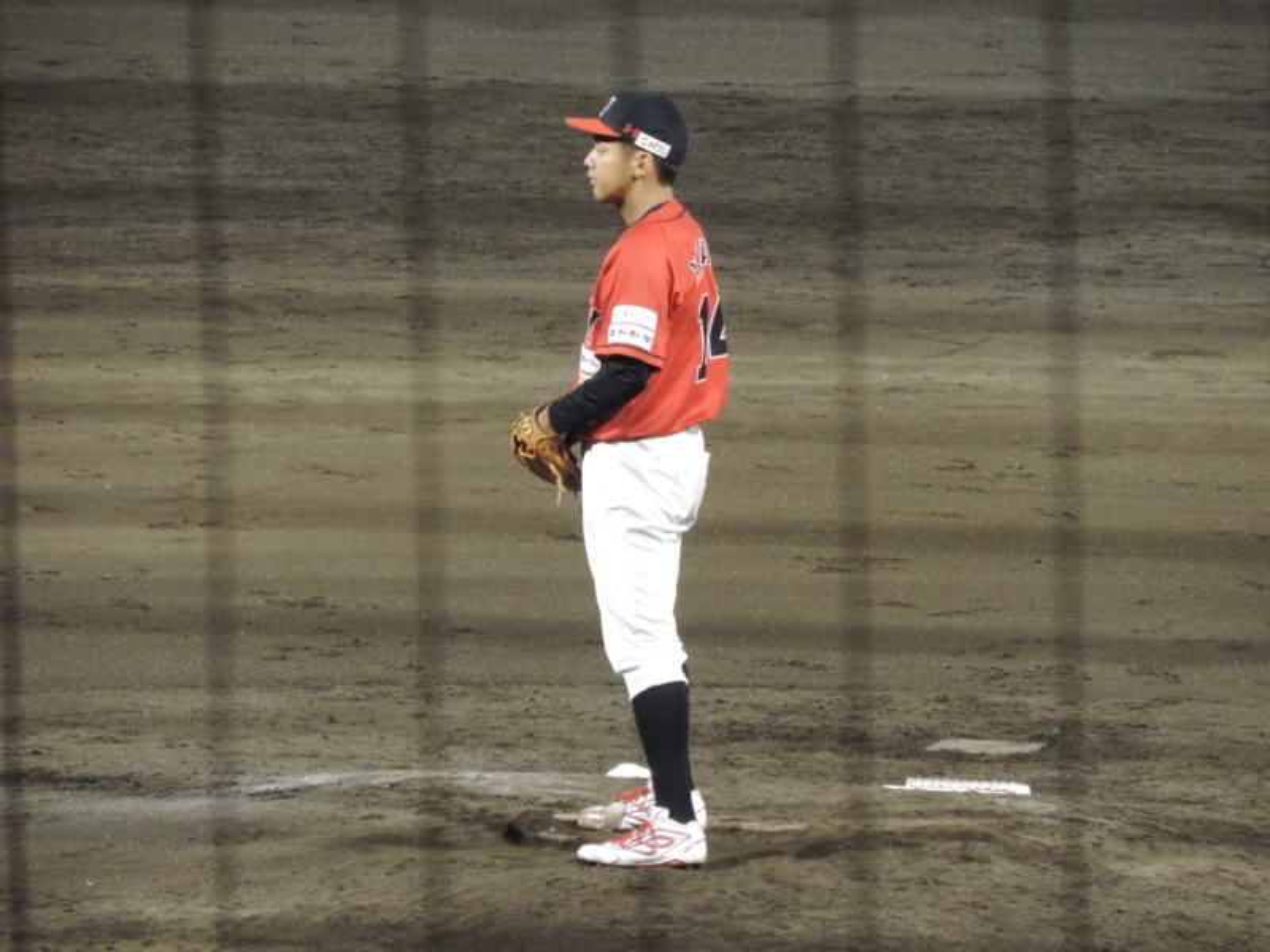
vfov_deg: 2.7
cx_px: 635
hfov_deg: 3.6
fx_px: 20179
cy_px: 476
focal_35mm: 550
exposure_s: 1/50
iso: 800
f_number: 4.9
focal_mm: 98.1
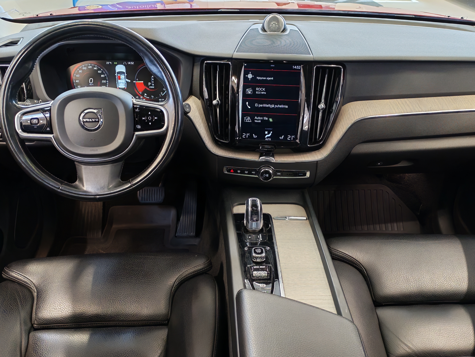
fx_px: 453
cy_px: 178
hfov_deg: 55.4
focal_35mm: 33
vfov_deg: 42.9
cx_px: 238
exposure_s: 1/50
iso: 800
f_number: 1.9
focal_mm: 6.12
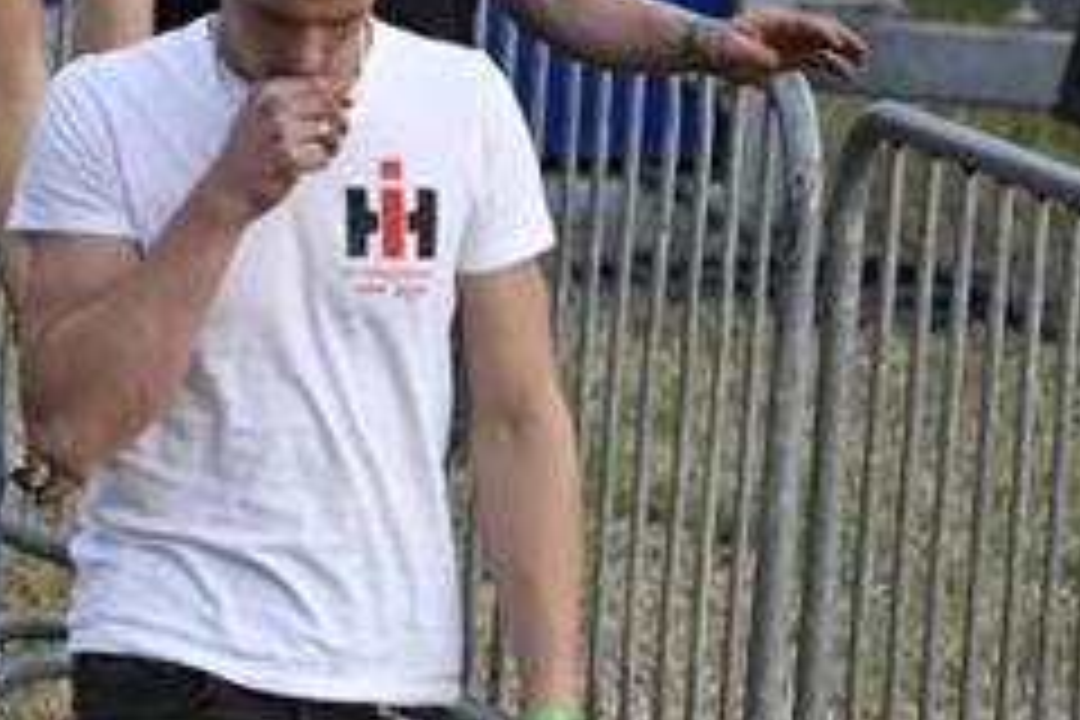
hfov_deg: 1.9
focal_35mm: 1073
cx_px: 45
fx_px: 32187
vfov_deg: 1.3
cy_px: -20
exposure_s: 1/800
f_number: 5
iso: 320
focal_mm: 260
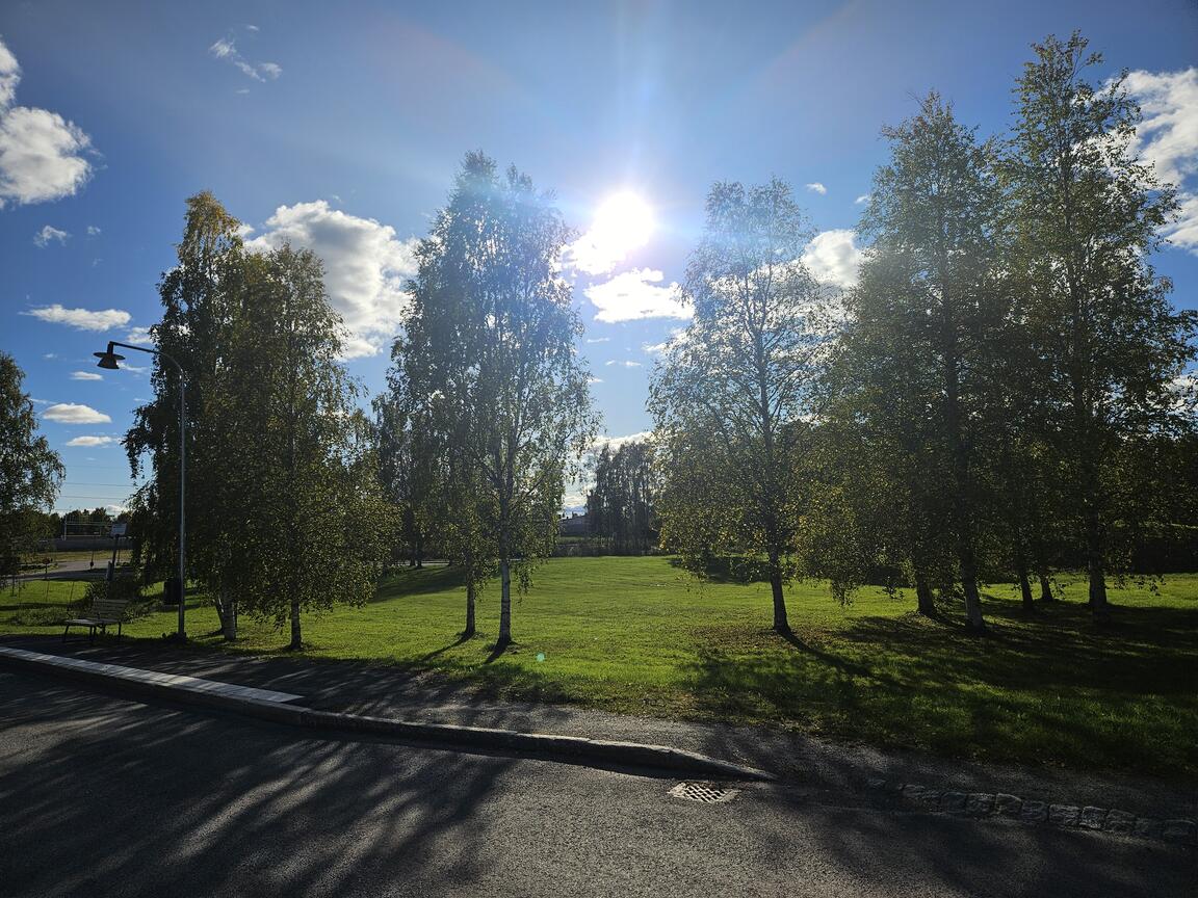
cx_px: 599
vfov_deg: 58.9
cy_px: 449
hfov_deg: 73.9
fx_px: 796
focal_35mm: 23
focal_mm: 5.4
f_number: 1.8
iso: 25
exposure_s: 1/5748
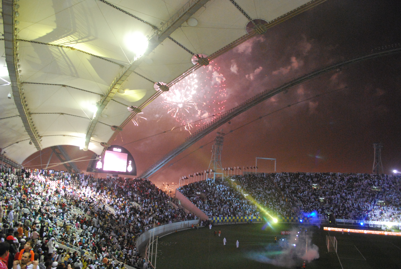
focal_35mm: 27
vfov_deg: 48.1
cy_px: 134
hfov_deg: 67.3
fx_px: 301
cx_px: 200
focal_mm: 18
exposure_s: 1/30
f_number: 3.5
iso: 1600
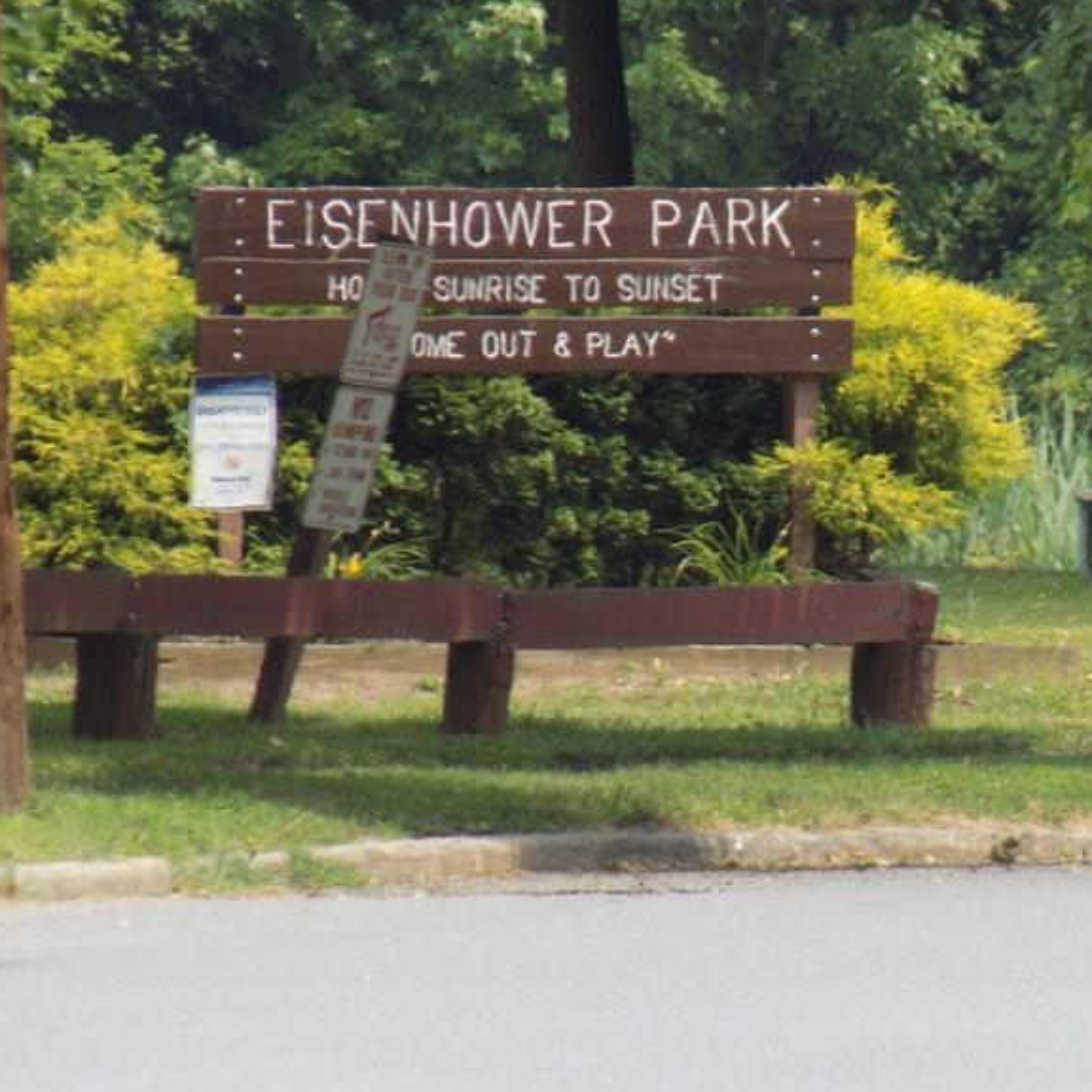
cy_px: 567
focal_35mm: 919
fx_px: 32799
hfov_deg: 1.9
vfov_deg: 1.9
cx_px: 870
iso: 80
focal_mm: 104
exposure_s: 1/160
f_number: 5.9
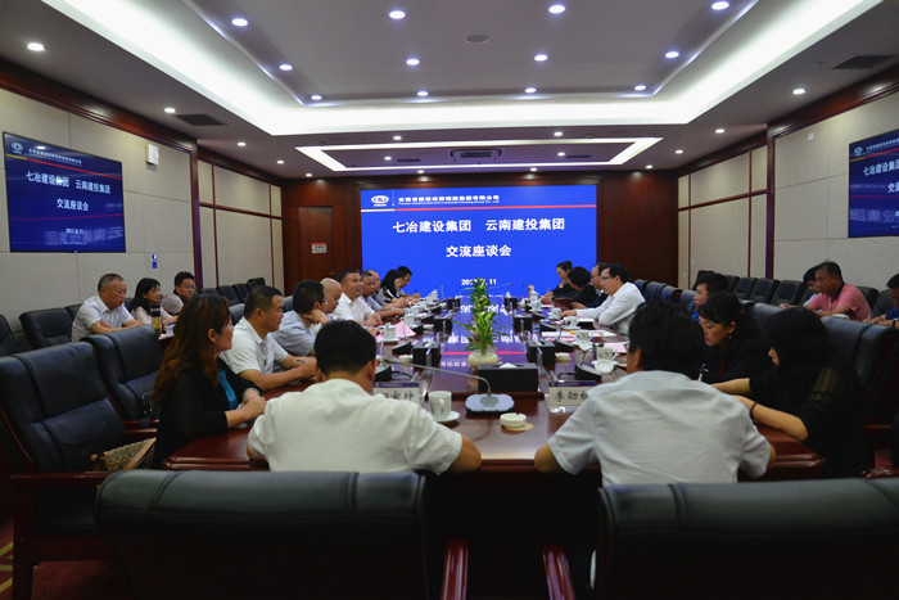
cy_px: 300
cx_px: 450
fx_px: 599
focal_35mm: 24
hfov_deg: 73.7
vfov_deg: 53.2
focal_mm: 24
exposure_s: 1/125
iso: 1250
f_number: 5.6
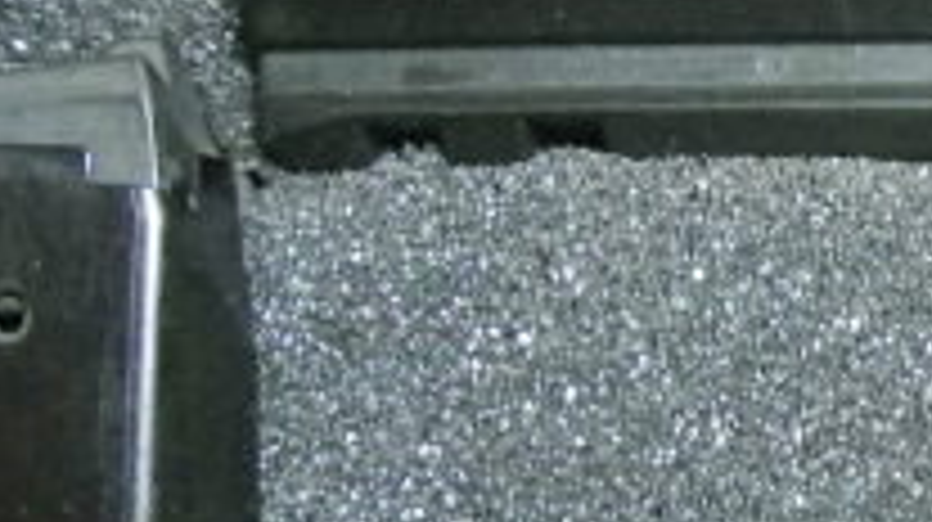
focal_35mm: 130
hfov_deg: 14.3
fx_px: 3210
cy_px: 531
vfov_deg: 9.2
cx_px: 1756
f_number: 3.8
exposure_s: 1/100
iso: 3200
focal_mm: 12.2
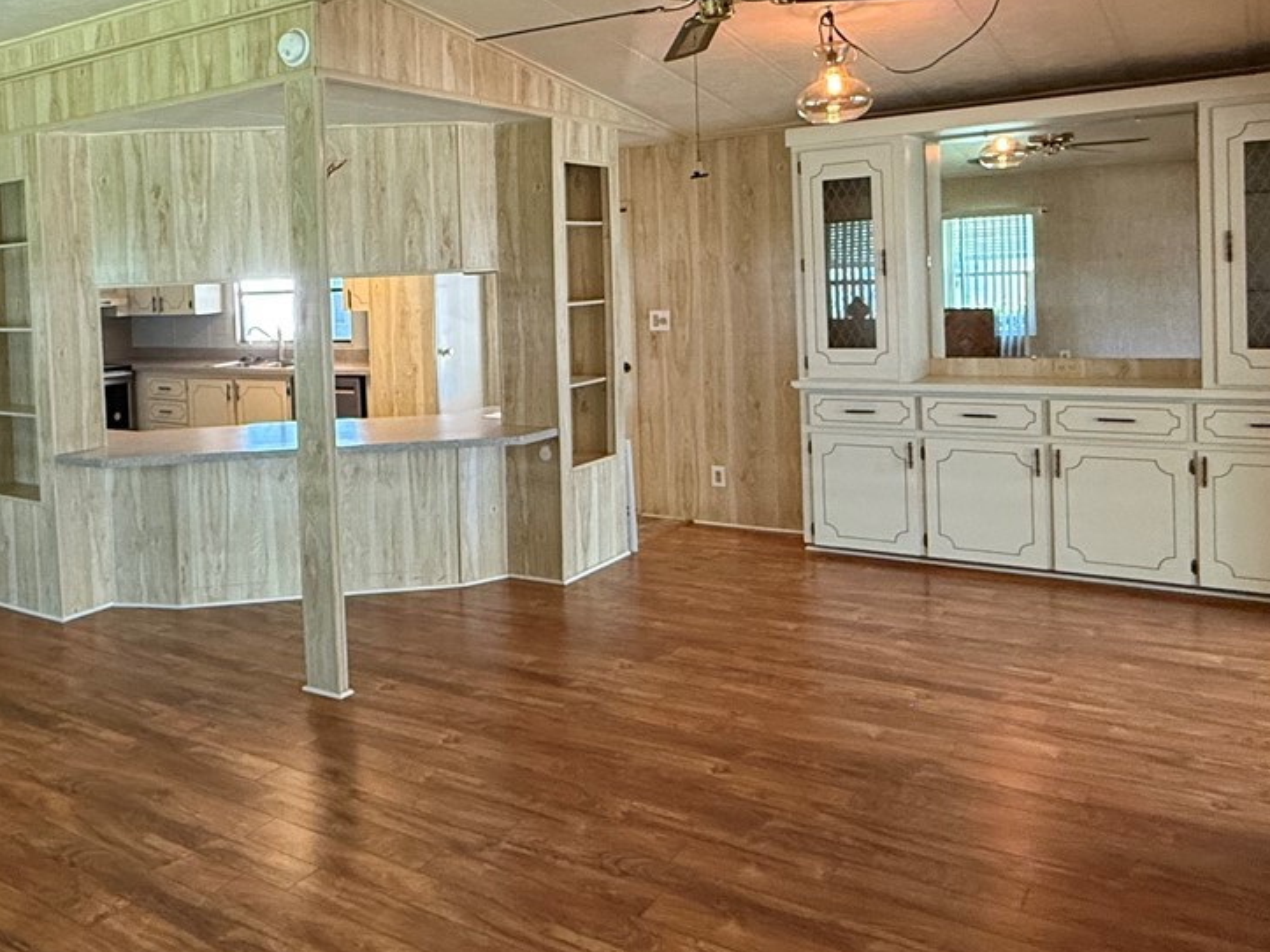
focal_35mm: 31
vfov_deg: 44.8
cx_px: 263
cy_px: 318
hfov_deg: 54.6
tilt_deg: -1.2
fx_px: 1137
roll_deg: +2.3
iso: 400
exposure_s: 1/60
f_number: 2.2
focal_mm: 2.22
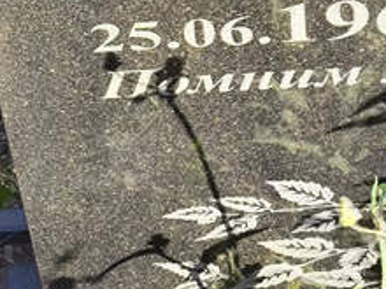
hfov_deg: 10.8
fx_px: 2029
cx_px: 378
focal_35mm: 182
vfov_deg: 7.9
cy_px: -212
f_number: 1.7
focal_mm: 4.71
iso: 50
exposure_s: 1/249
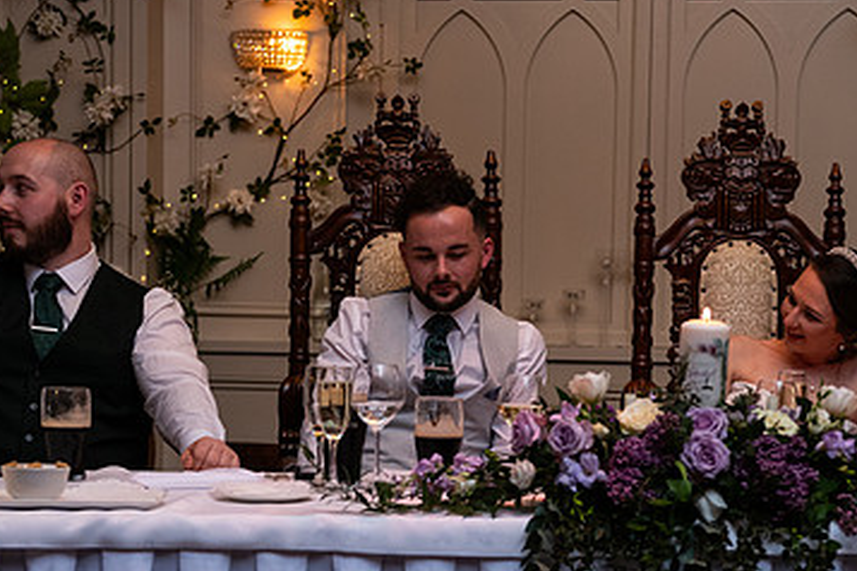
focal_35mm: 78
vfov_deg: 17.4
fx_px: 1857
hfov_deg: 25.9
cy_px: 428
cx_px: 507
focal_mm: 48
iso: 1000
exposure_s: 1/160
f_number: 3.5
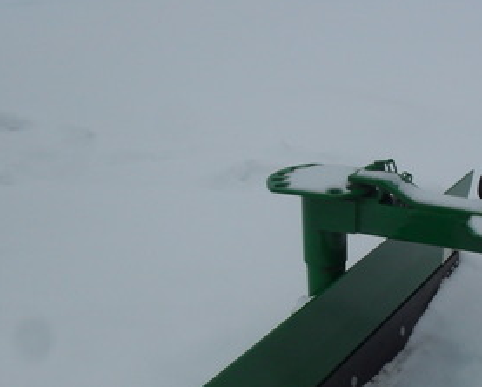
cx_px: 437
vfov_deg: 22.5
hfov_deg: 27.3
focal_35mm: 67
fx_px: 956
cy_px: 322
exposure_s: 1/180
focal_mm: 6.3
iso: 100
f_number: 8.4
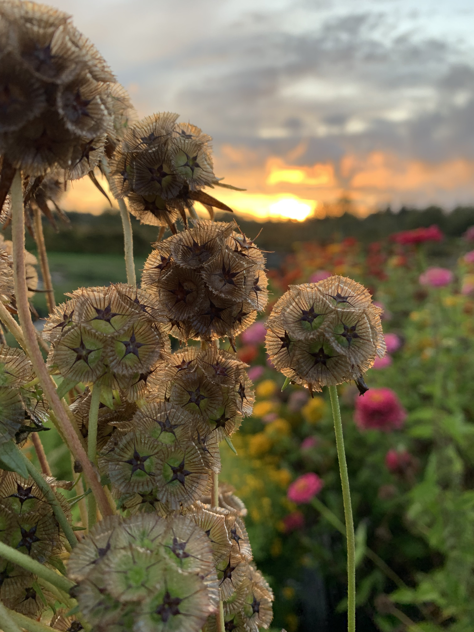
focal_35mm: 26
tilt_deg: -7.6
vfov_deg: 67.3
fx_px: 475
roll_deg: -3.6
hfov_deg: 53.1
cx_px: 237
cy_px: 316
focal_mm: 4.25
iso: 25
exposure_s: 1/121
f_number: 1.8
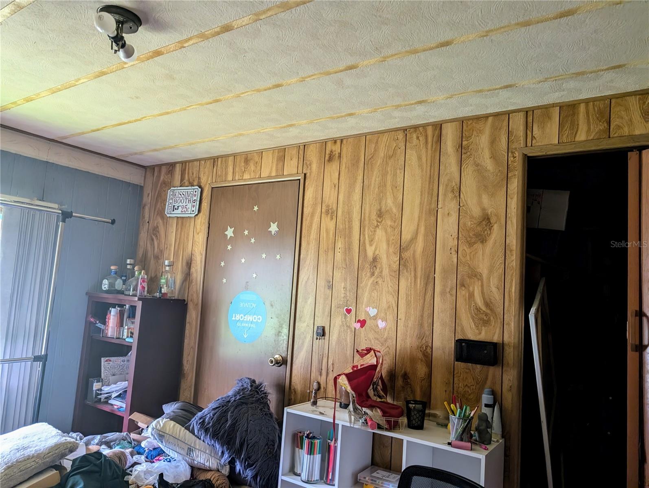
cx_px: 324
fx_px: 451
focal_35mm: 24
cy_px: 244
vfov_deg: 56.9
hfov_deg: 71.5
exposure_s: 1/47.2
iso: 792
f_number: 1.68
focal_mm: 6.9
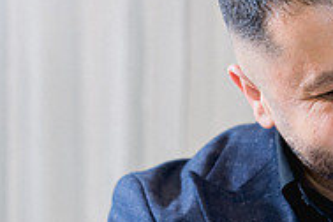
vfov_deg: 6.4
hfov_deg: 9.5
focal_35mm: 215
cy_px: 235
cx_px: 338
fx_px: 1989
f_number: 2.8
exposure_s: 1/160
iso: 800
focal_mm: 70
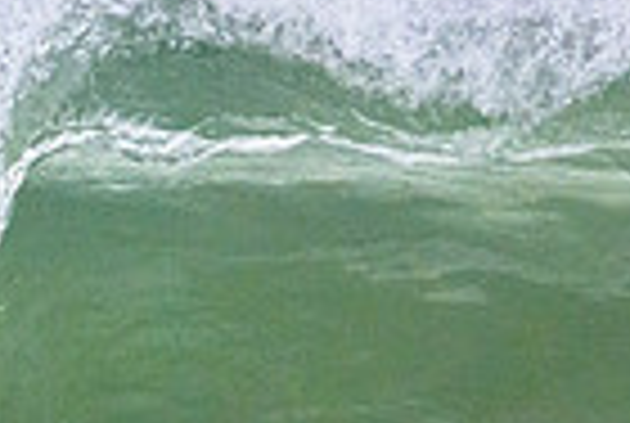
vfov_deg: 0.4
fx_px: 57978
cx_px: -189
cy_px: 763
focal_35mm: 3306
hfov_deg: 0.6
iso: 5600
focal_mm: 800
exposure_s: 1/3200
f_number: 11
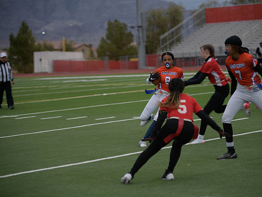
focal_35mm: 131
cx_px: 147
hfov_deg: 15.1
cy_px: 98
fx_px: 991
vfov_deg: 11.3
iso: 140
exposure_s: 1/200
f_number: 2.8
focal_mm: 120
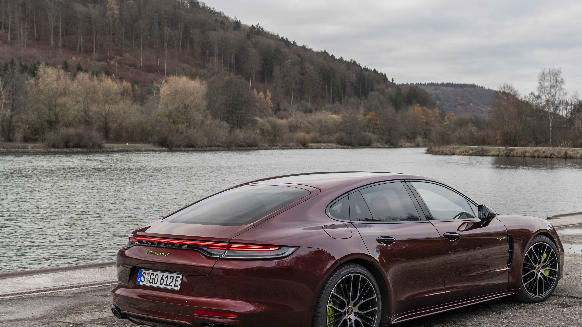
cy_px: 176
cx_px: 420
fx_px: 725
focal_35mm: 47
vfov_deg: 25.4
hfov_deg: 42.7
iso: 250
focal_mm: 30
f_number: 5
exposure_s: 1/80
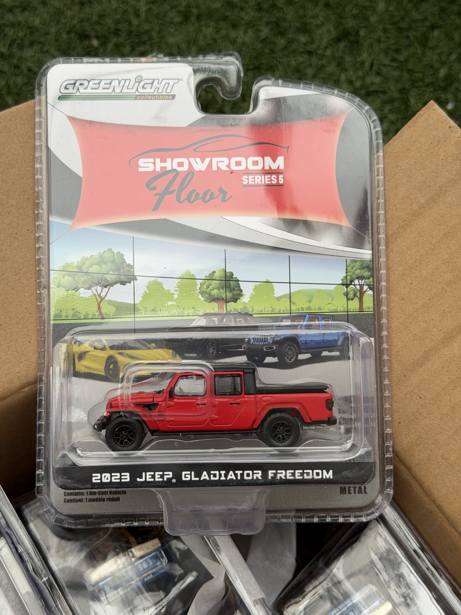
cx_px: 230
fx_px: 852
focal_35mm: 48
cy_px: 308
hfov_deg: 30.3
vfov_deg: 39.7
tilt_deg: -59.6
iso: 50
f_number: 1.78
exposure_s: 1/121
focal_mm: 6.76
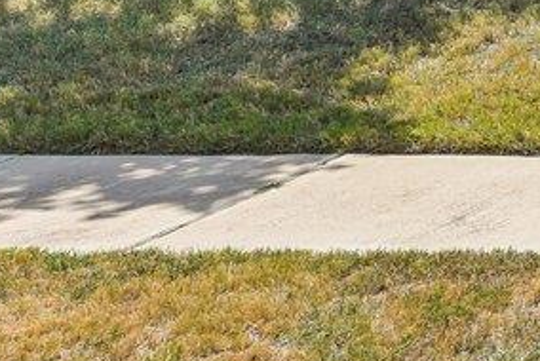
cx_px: 1437
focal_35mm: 112
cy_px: -294
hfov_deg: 12.5
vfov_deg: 11.4
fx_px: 1676
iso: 100
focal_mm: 15.5
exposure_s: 1/350
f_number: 6.7
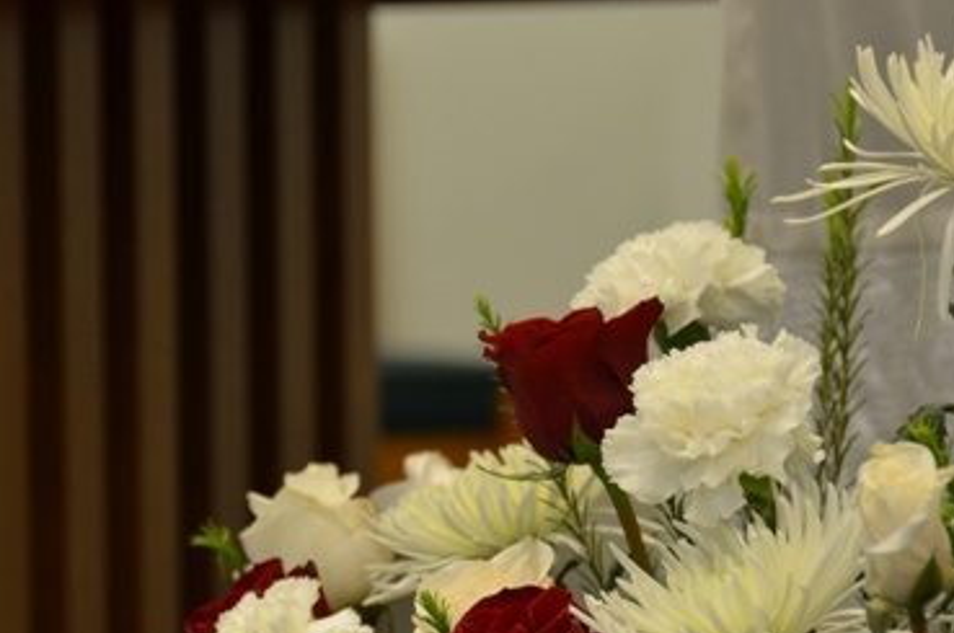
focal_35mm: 247
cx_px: 308
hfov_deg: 8.3
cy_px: 413
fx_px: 6533
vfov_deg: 5.5
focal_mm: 95
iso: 900
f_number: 5.3
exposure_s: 1/30
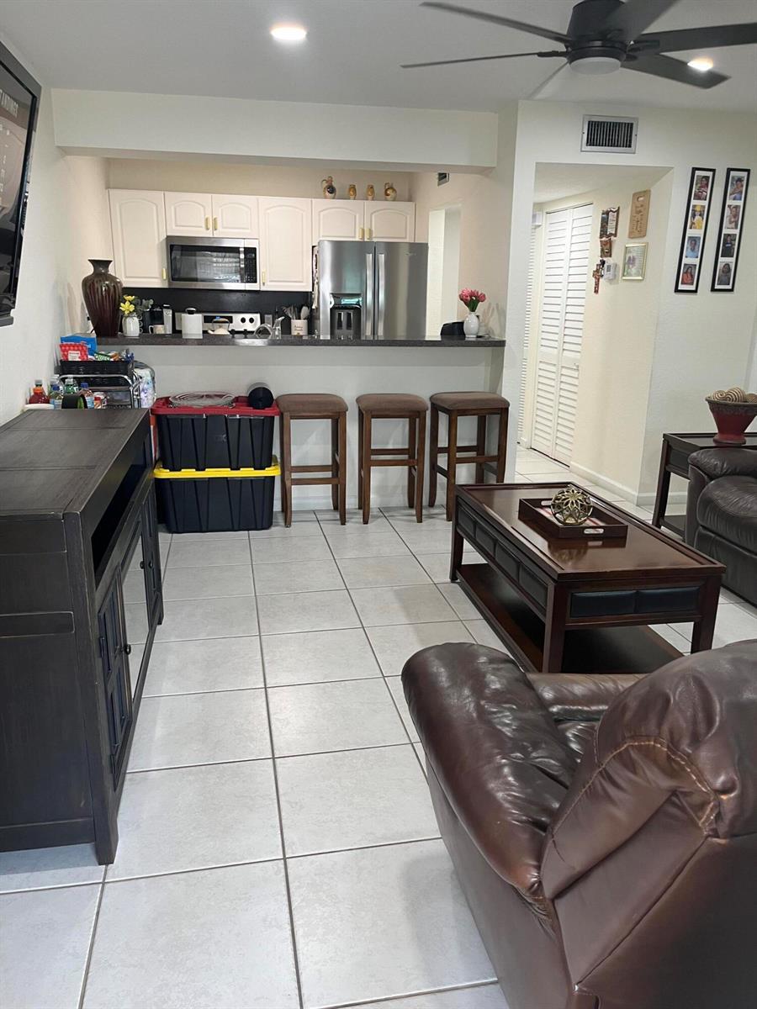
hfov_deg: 53.1
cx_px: 378
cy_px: 504
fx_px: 758
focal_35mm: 26
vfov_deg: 67.3
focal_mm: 5.1
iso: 100
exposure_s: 1/60
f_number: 1.6
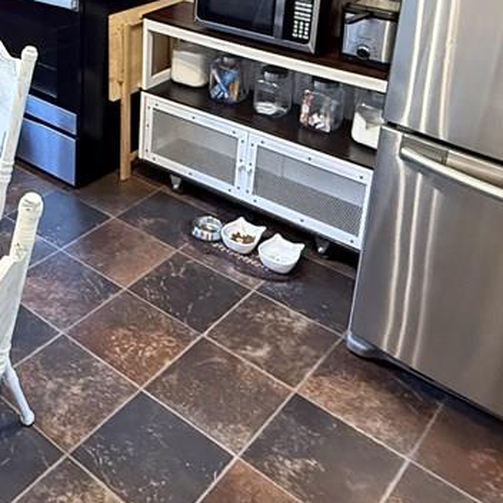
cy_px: 14
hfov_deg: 35.0
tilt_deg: -16.5
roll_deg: +0.4
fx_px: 740
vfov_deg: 34.6
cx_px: 34
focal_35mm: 45
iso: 1000
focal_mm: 2.22
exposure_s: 1/40
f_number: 2.2
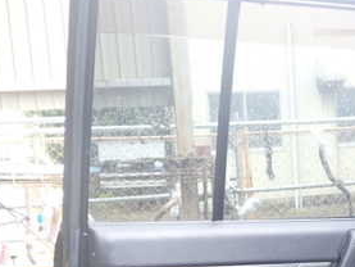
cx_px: 285
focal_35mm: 65
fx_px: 667
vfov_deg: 22.1
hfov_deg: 29.1
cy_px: 240
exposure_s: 1/60
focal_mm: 5.4
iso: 200
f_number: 2.3
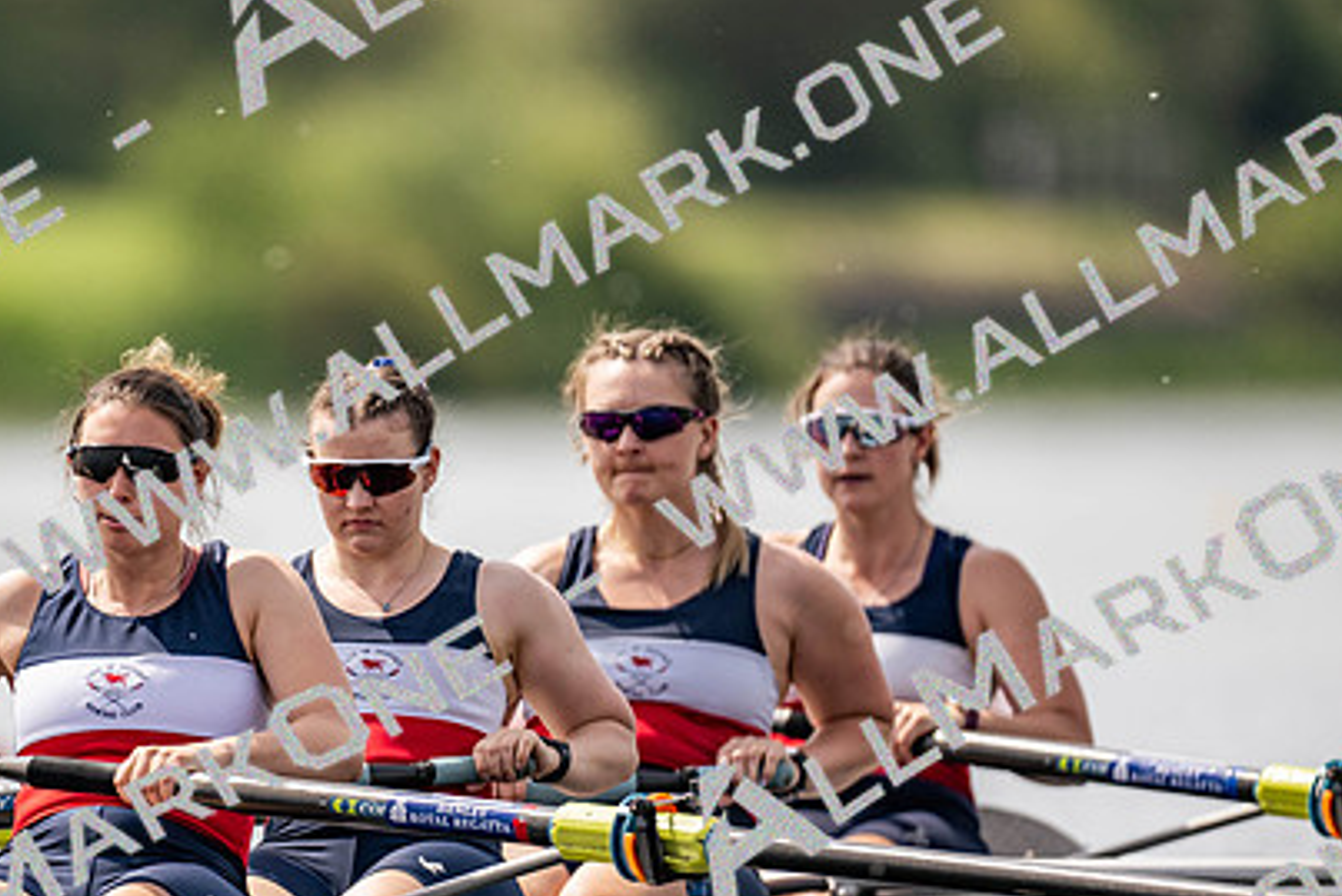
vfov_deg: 1.6
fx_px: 32180
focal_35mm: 863
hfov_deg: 2.4
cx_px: 413
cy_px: 605
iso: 250
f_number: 4
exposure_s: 1/2500
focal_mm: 600
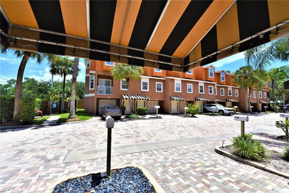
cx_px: 144
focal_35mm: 14
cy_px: 96
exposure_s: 1/400
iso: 200
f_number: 10
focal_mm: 14
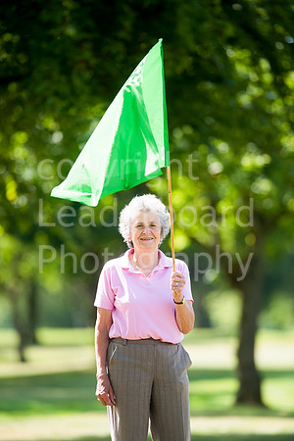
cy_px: 220
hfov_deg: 4.6
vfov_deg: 6.9
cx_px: 147
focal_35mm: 300
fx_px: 3675
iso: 400
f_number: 4
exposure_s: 1/1600
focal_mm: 300
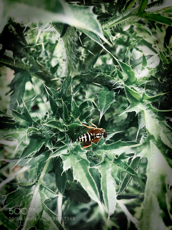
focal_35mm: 29
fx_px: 192
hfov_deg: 48.2
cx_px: 86
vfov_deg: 61.7
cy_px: 115
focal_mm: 4.15
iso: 25
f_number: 2.2
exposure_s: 1/33
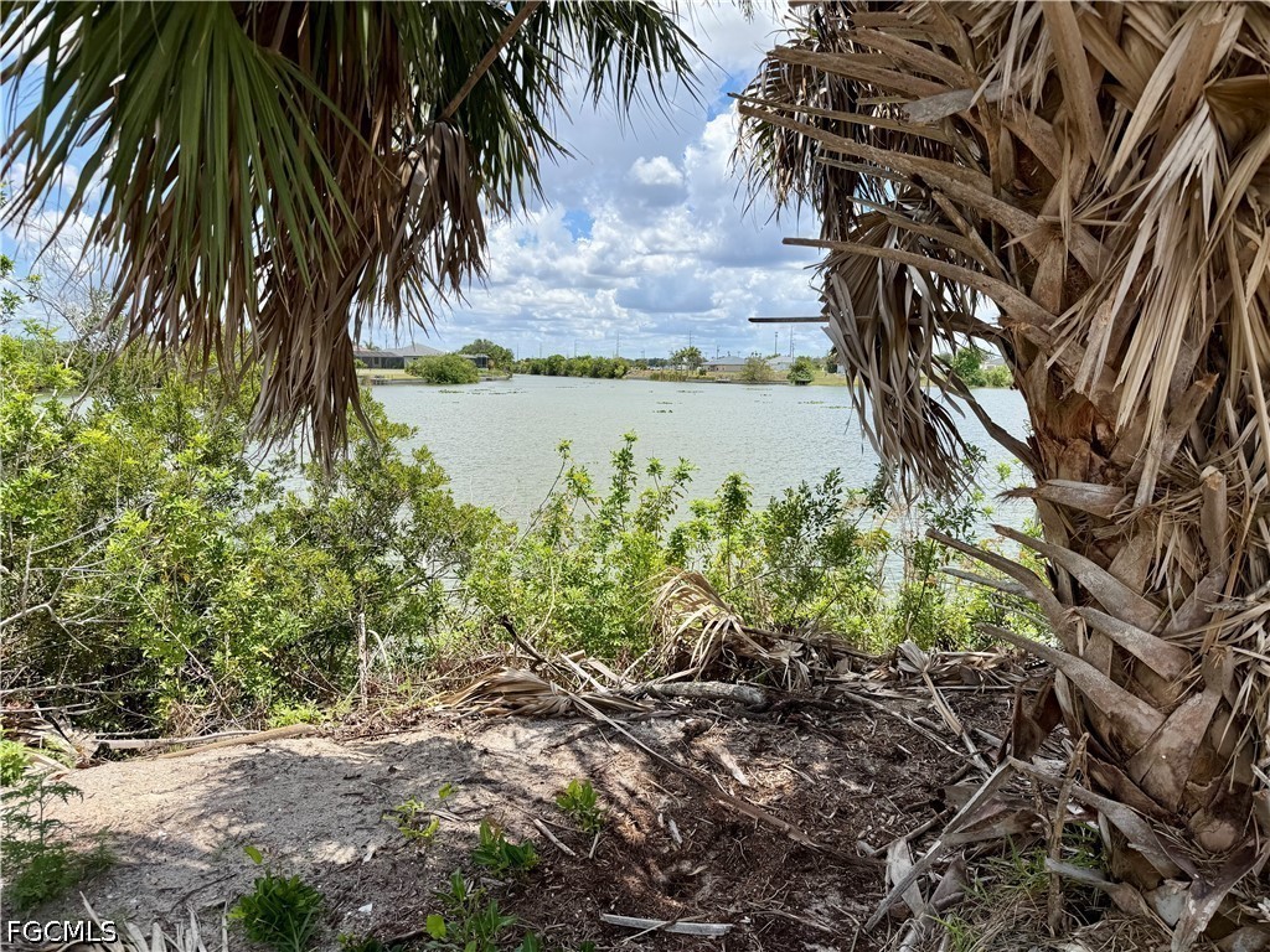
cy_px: 476
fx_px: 881
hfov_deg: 71.6
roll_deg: -0.6
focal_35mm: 24
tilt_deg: -7.5
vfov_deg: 56.8
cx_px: 635
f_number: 1.78
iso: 80
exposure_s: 1/4167
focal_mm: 6.76
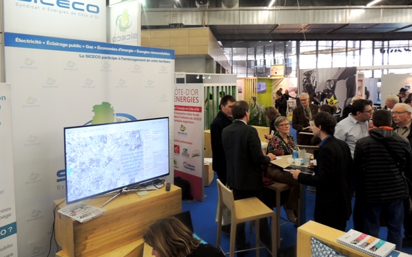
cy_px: 101
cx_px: 206
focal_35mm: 26
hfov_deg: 70.4
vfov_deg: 47.3
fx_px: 292
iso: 200
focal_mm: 4.3
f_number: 3
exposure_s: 1/30
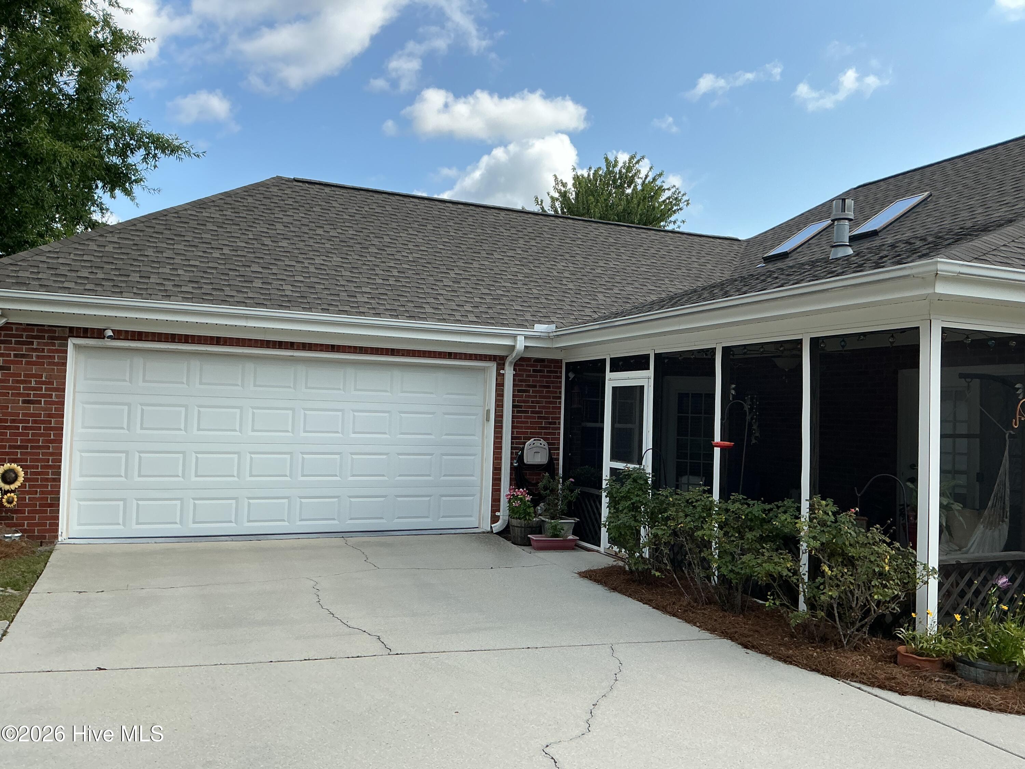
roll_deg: -1.0
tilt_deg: +2.8
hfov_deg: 61.7
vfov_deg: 48.2
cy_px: 384
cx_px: 512
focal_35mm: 29
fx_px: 859
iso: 25
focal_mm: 3
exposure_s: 1/1412
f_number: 1.8
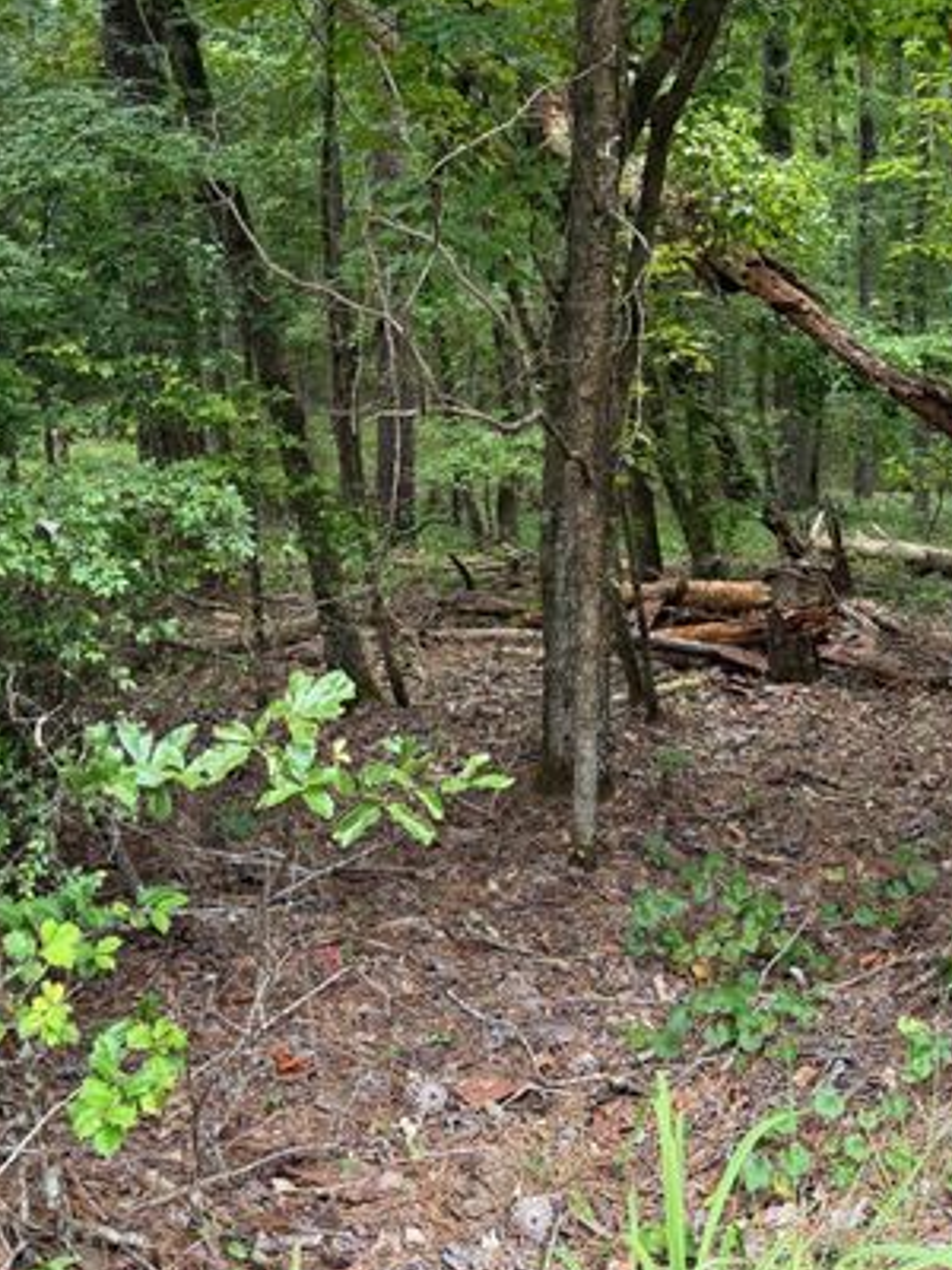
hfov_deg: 35.9
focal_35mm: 40
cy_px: 389
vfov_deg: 45.8
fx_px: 1467
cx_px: 524
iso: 100
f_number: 1.78
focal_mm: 6.76
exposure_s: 1/167
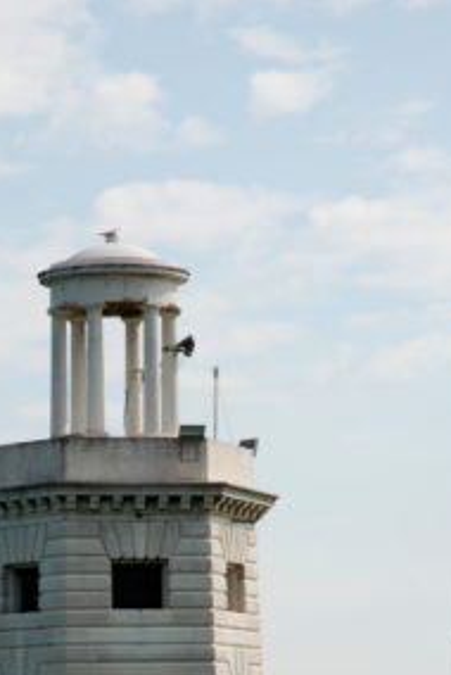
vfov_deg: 11.0
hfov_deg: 7.4
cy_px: 592
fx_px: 3468
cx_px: 84
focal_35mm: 185
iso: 100
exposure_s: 1/60
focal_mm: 70
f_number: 16
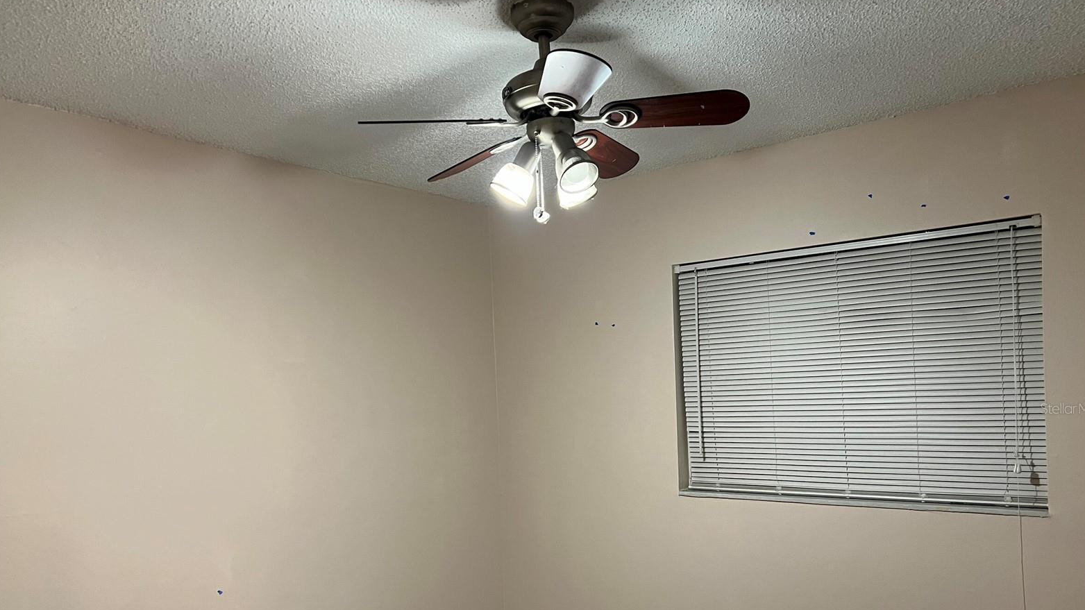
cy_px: 408
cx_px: 550
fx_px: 834
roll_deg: +2.0
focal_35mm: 29
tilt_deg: -2.1
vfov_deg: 39.7
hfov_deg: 66.1
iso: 200
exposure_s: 1/60
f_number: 1.5
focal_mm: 5.7
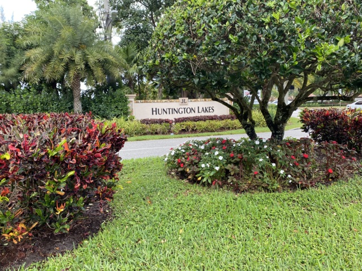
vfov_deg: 53.1
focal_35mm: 26
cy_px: 136
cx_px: 181
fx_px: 272
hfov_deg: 67.3
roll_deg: +0.3
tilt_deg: -6.7
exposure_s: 1/257
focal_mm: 4.25
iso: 32
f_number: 1.8
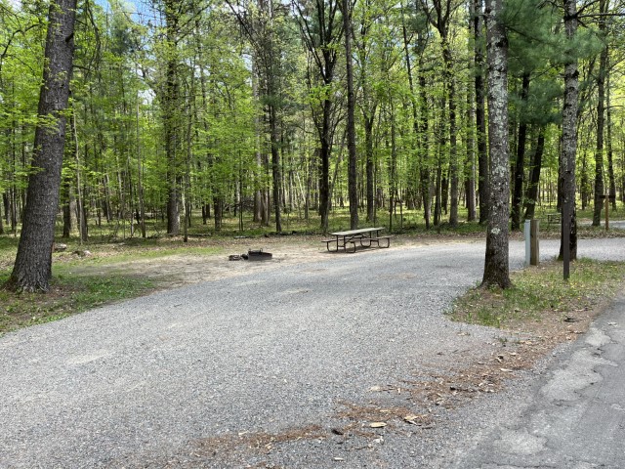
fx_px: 469
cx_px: 312
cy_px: 234
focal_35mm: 26
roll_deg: +0.9
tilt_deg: -0.7
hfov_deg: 67.3
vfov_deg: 53.1
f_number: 1.6
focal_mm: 5.1
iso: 50
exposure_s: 1/378
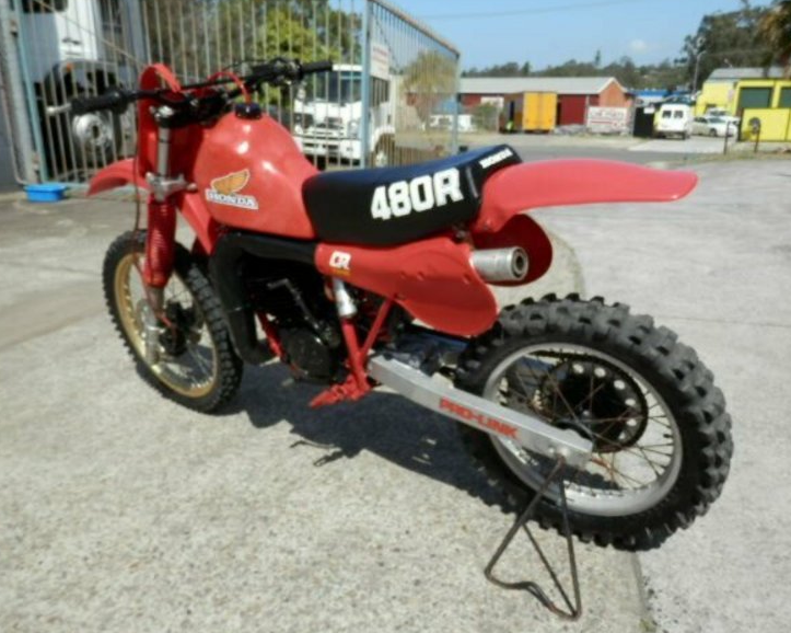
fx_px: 632
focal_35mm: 27
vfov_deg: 53.2
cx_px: 417
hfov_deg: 64.0
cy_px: 313
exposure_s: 1/125
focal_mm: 4.5
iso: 80
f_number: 8.7
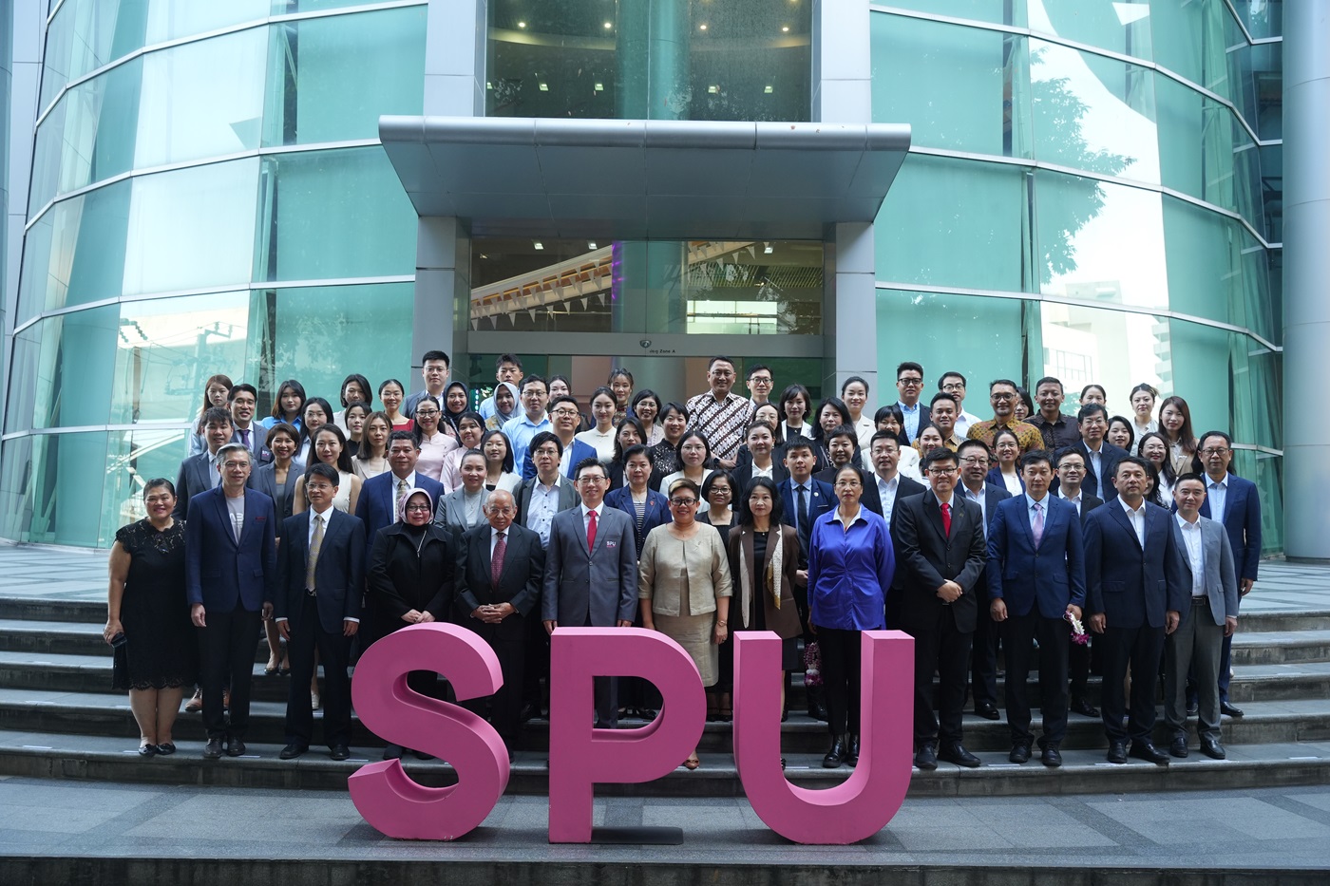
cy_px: 443
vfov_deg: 37.4
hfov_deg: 53.9
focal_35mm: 35
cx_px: 665
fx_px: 1308
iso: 1000
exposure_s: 1/250
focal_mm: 35.4
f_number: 4
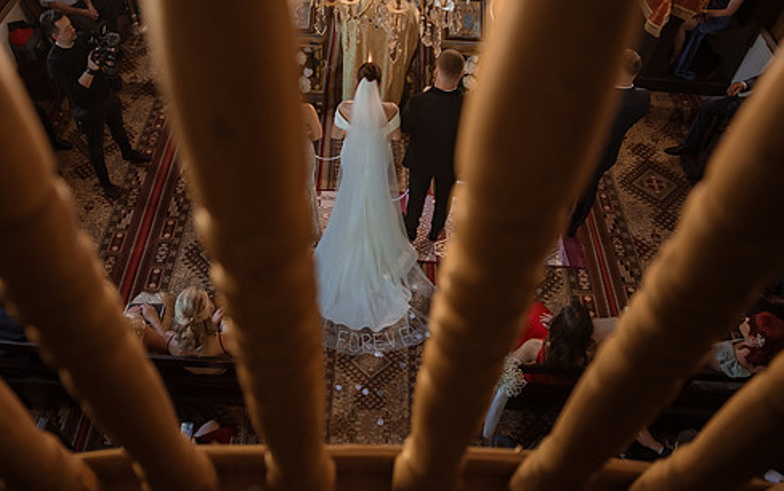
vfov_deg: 43.1
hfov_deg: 64.5
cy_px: 225
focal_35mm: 29
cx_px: 353
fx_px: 620
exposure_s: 1/200
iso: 1250
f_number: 2.8
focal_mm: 24
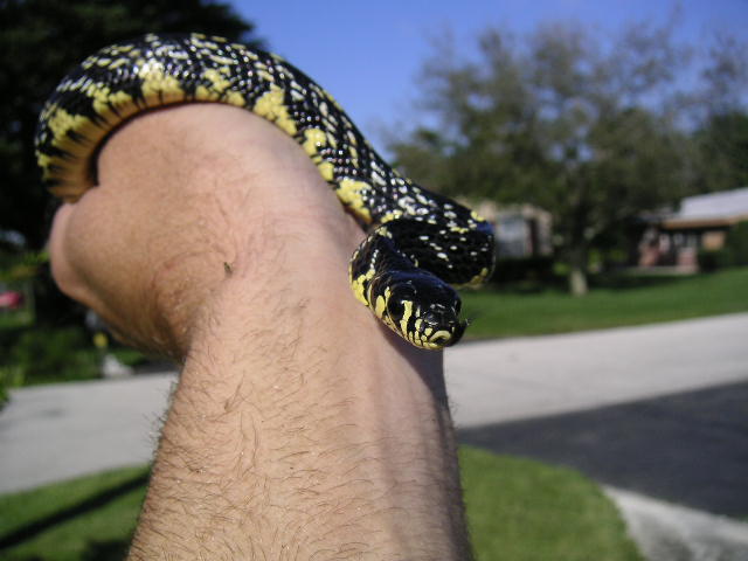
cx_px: 374
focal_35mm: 38
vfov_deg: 37.7
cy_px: 280
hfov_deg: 49.0
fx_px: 821
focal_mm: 6
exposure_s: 1/250
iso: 50
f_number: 6.7
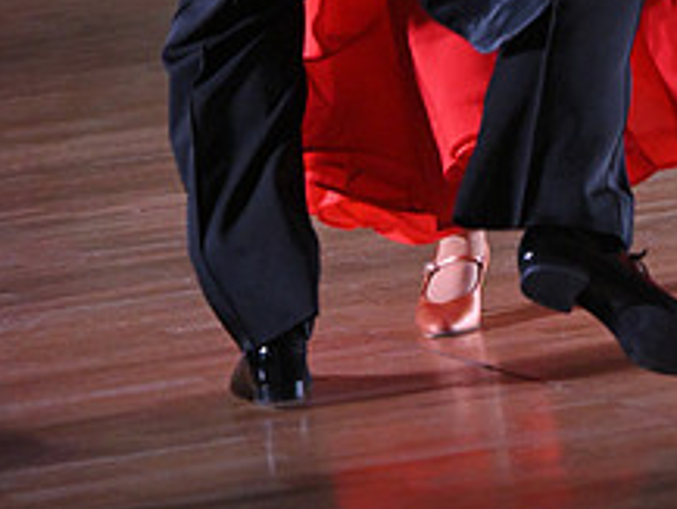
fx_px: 6027
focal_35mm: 308
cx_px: 470
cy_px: -362
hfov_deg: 6.4
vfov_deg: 4.8
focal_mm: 120
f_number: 5.6
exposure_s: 1/400
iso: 4000
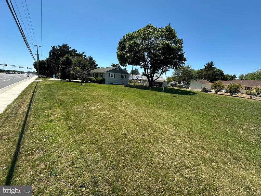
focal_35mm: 14
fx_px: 106
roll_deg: -3.8
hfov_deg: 102.1
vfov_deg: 85.7
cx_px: 130
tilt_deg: -11.2
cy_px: 98
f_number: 2.2
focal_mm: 2.22
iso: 50
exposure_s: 1/1103
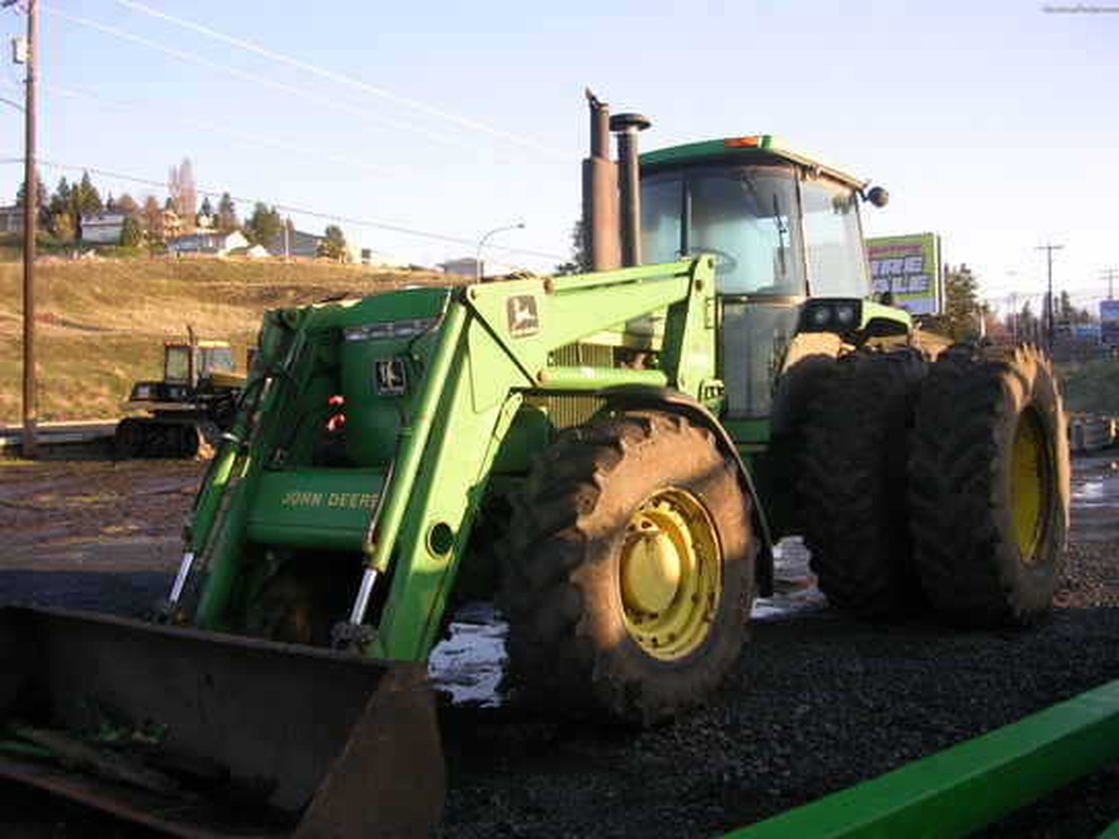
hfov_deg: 49.0
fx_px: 1228
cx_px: 560
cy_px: 420
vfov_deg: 37.7
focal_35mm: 38
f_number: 2.8
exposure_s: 1/245
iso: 50
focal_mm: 5.8
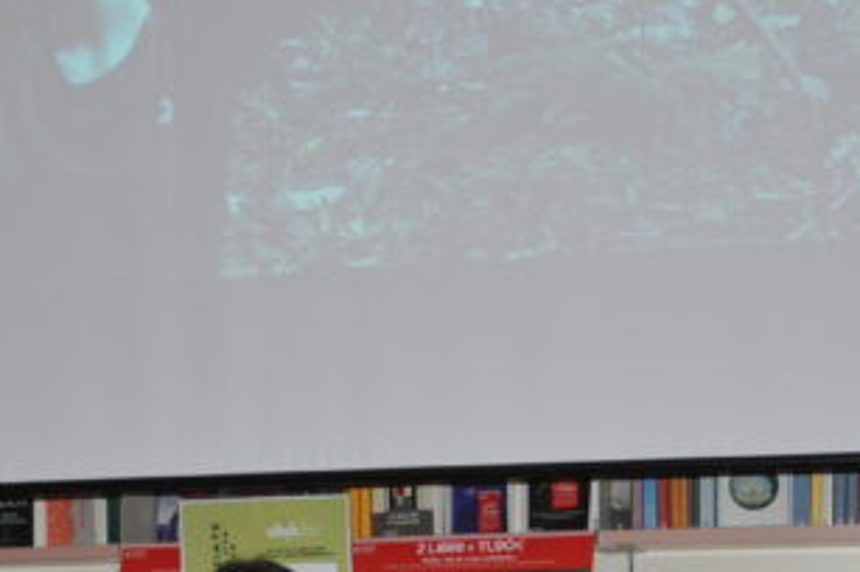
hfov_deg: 20.1
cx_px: 308
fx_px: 2416
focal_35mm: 101
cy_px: 704
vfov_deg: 13.1
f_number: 3.8
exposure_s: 1/60
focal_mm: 27
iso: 800
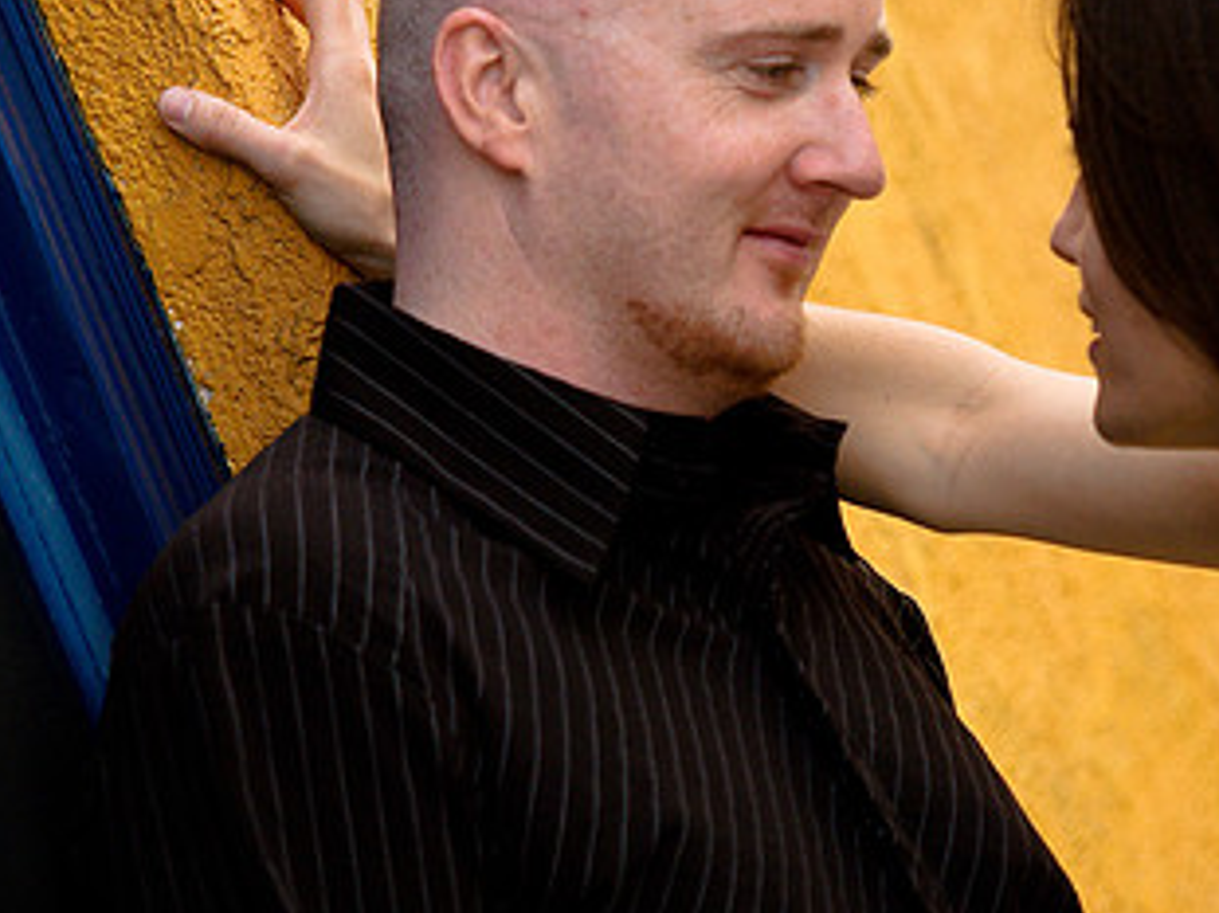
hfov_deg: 5.4
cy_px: 423
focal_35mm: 364
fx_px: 12810
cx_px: 745
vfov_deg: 4.1
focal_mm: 135
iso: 400
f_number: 2.8
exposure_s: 1/750
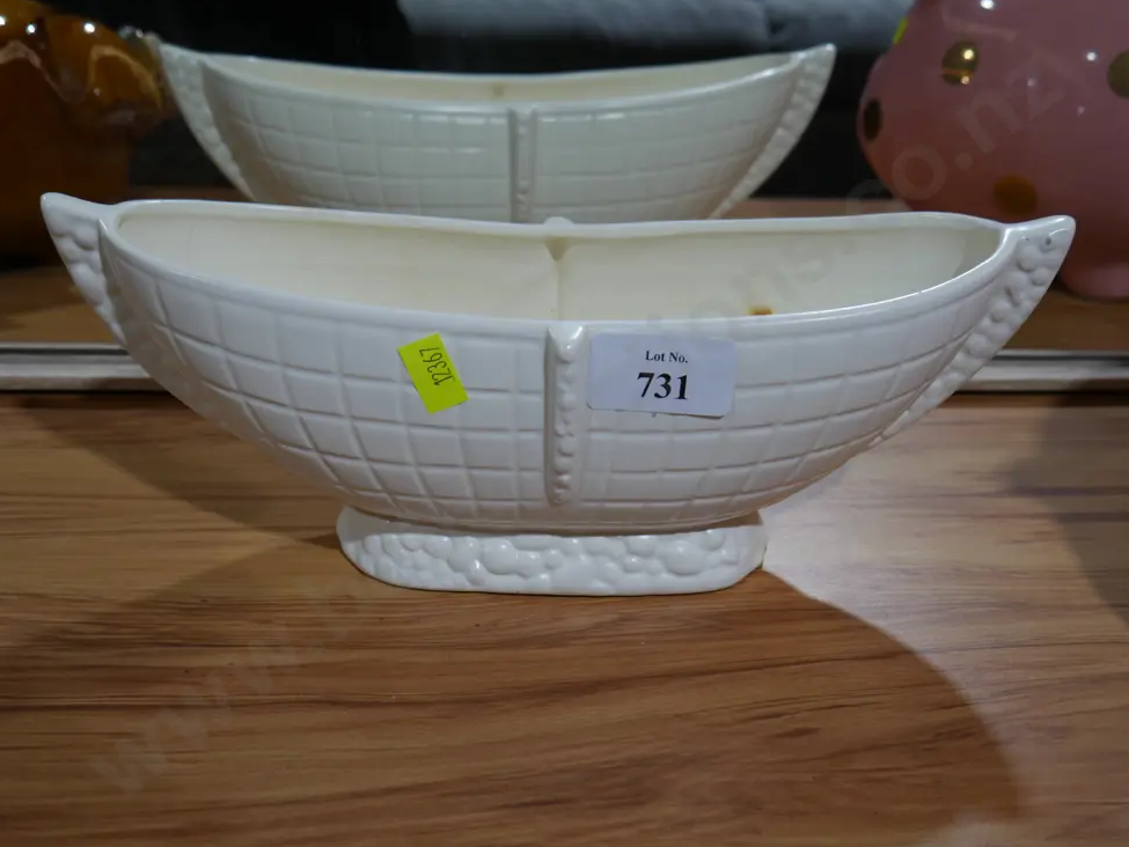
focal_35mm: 42
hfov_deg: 44.8
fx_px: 1370
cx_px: 576
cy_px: 429
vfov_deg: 34.4
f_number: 4.4
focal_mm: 20
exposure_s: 1/100
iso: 200
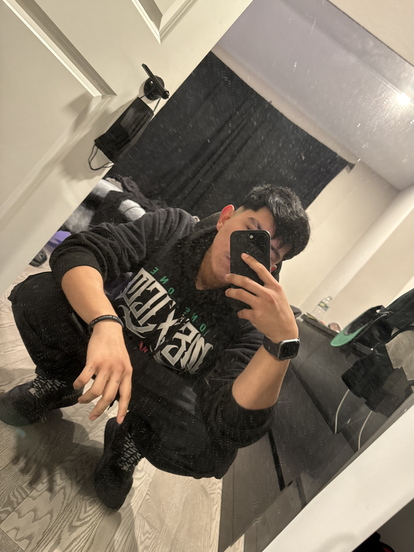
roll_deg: -39.8
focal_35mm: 24
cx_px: 207
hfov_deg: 56.8
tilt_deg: -12.3
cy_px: 276
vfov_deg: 71.6
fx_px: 383
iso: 640
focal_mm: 6.86
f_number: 1.78
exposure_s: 1/40
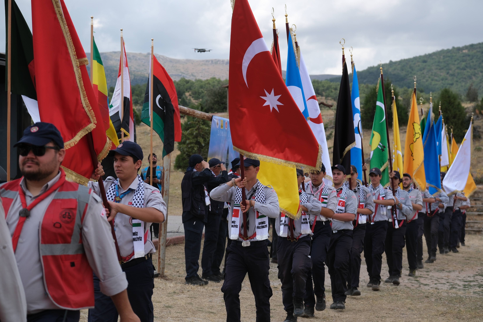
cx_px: 242
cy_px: 161
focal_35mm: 75
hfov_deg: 27.0
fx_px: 1006
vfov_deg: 18.2
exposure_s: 1/1000
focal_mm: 50
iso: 160
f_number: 4
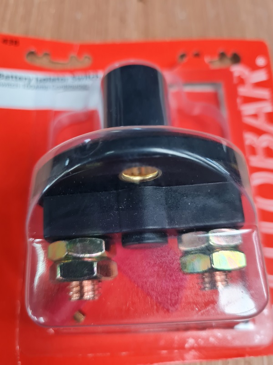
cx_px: 136
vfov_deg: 67.3
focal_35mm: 26
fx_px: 273
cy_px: 182
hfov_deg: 53.1
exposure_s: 1/100
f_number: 1.8
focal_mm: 5.4
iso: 200
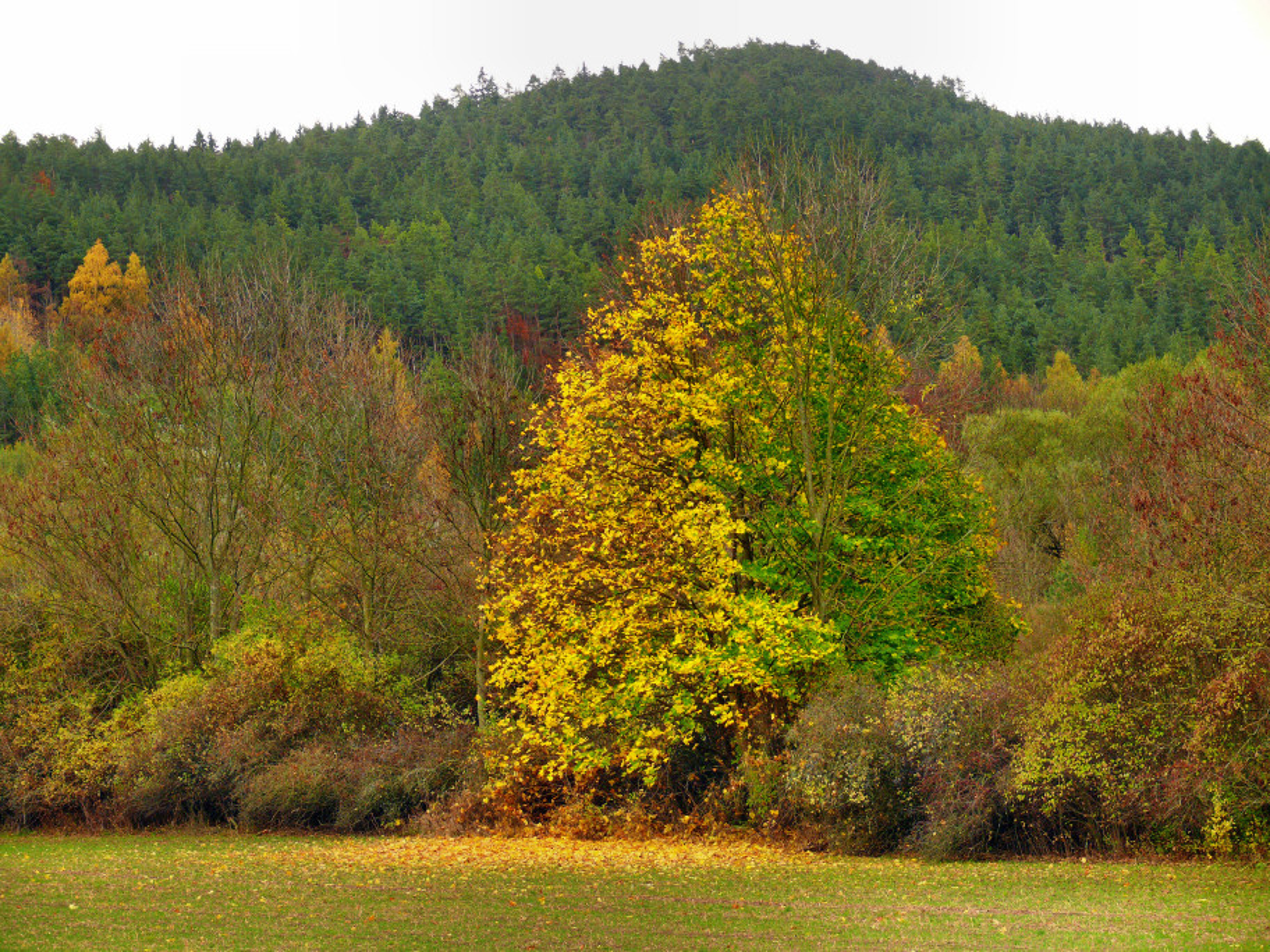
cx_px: 635
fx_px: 4219
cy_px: 476
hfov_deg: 17.1
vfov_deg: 12.9
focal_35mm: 115
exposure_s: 1/125
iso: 100
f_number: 3.6
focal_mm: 24.4
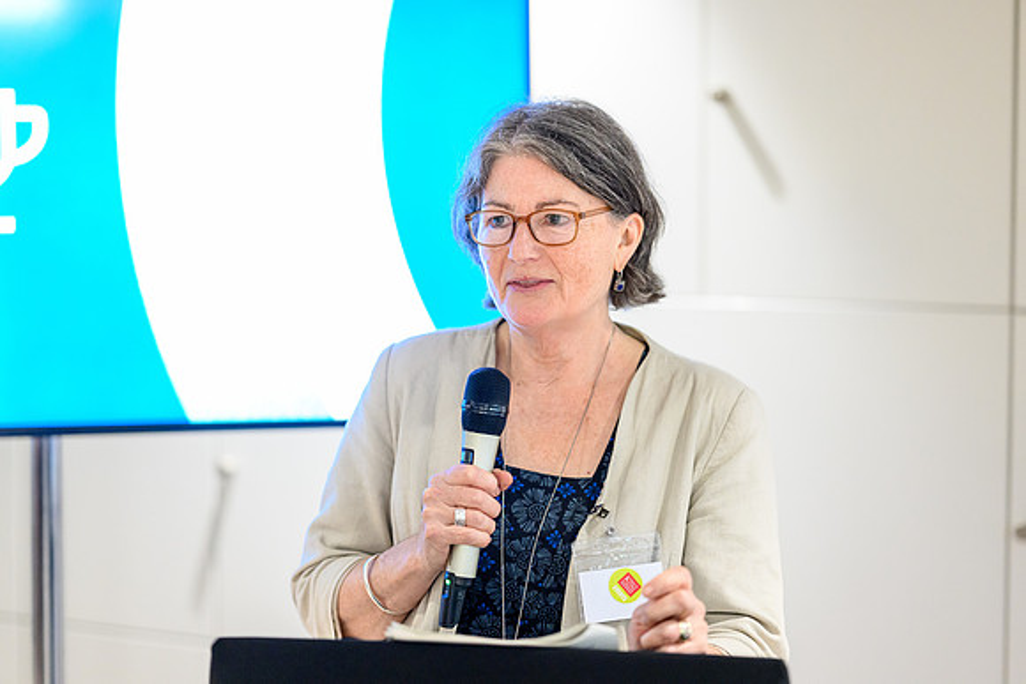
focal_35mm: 85
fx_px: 2434
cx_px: 513
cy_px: 342
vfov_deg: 16.0
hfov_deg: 23.8
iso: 5000
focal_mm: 85
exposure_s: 1/400
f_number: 1.8
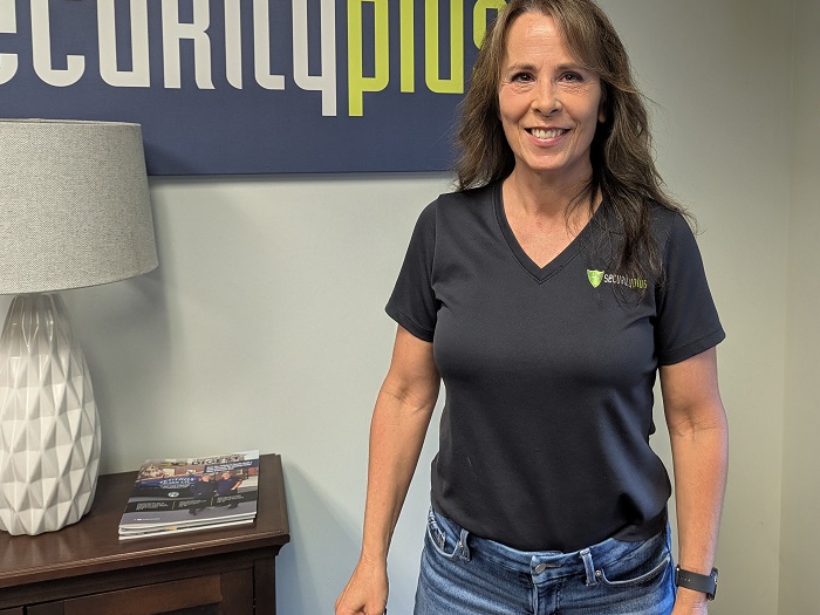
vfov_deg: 40.1
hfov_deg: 51.6
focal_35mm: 35
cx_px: 553
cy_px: 191
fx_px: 829
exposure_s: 1/43
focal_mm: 6.81
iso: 147
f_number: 1.85
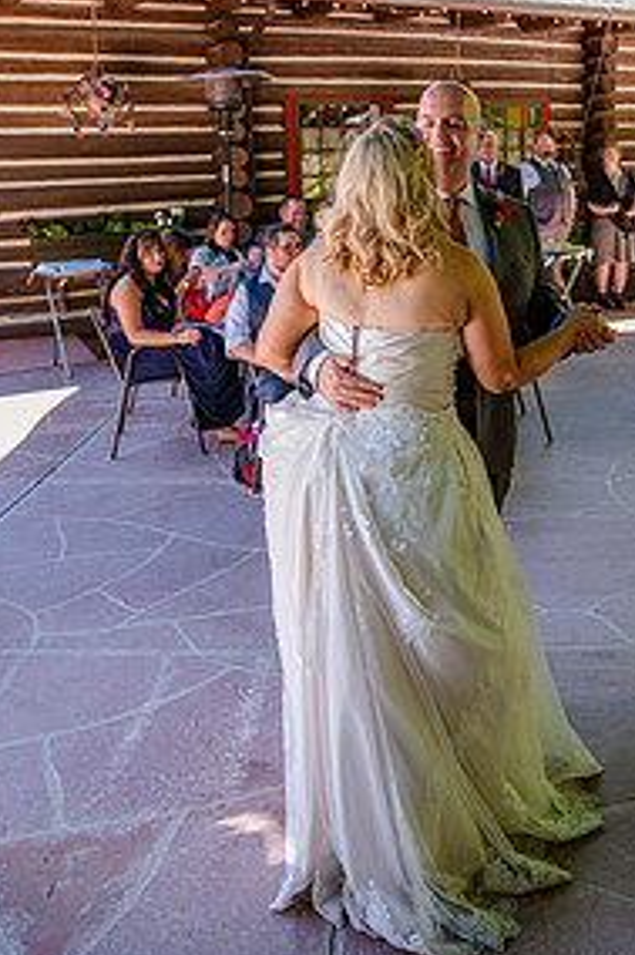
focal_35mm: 38
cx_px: 462
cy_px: 306
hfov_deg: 34.4
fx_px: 1007
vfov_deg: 49.7
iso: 320
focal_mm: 24
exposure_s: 1/200
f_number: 4
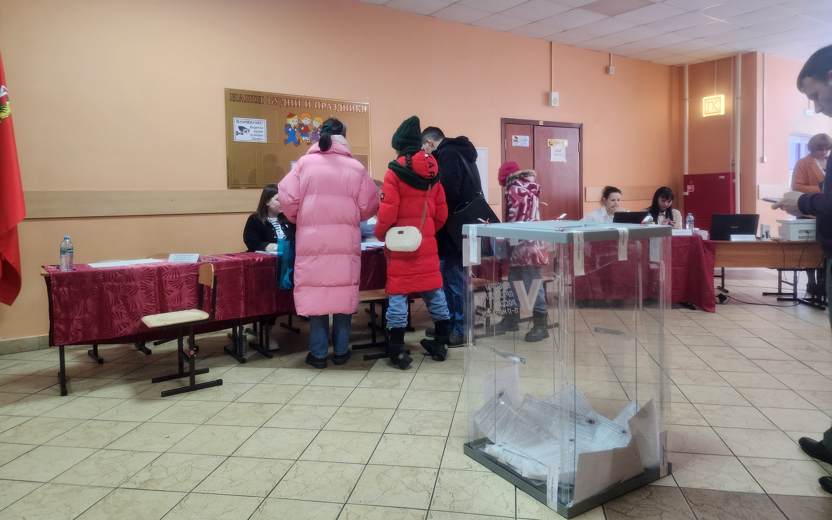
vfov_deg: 49.0
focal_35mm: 25
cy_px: 211
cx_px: 422
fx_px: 567
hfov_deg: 72.5
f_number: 1.8
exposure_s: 1/100
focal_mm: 6.4
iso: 500
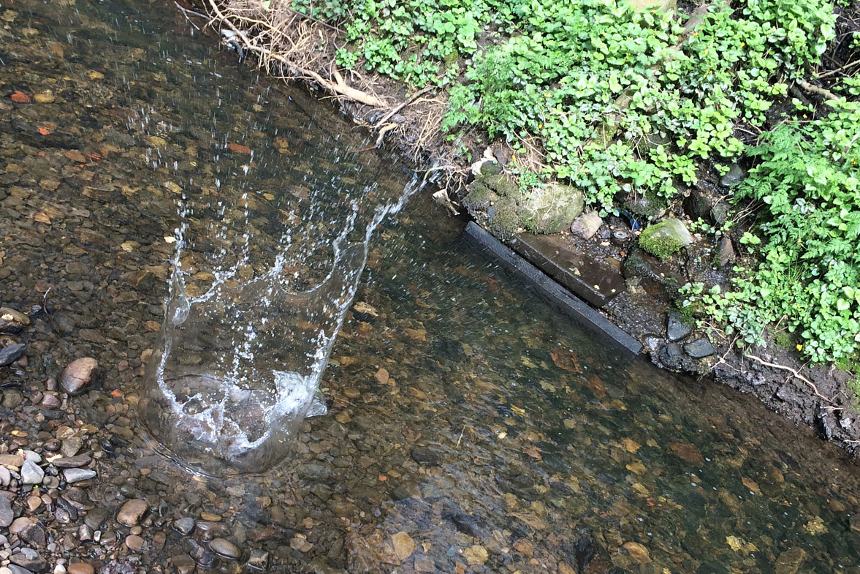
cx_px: 423
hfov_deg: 47.4
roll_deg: -26.3
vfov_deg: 32.4
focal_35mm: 41
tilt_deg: -30.8
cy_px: 371
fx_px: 979
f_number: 2.2
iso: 32
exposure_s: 1/255
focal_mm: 4.15
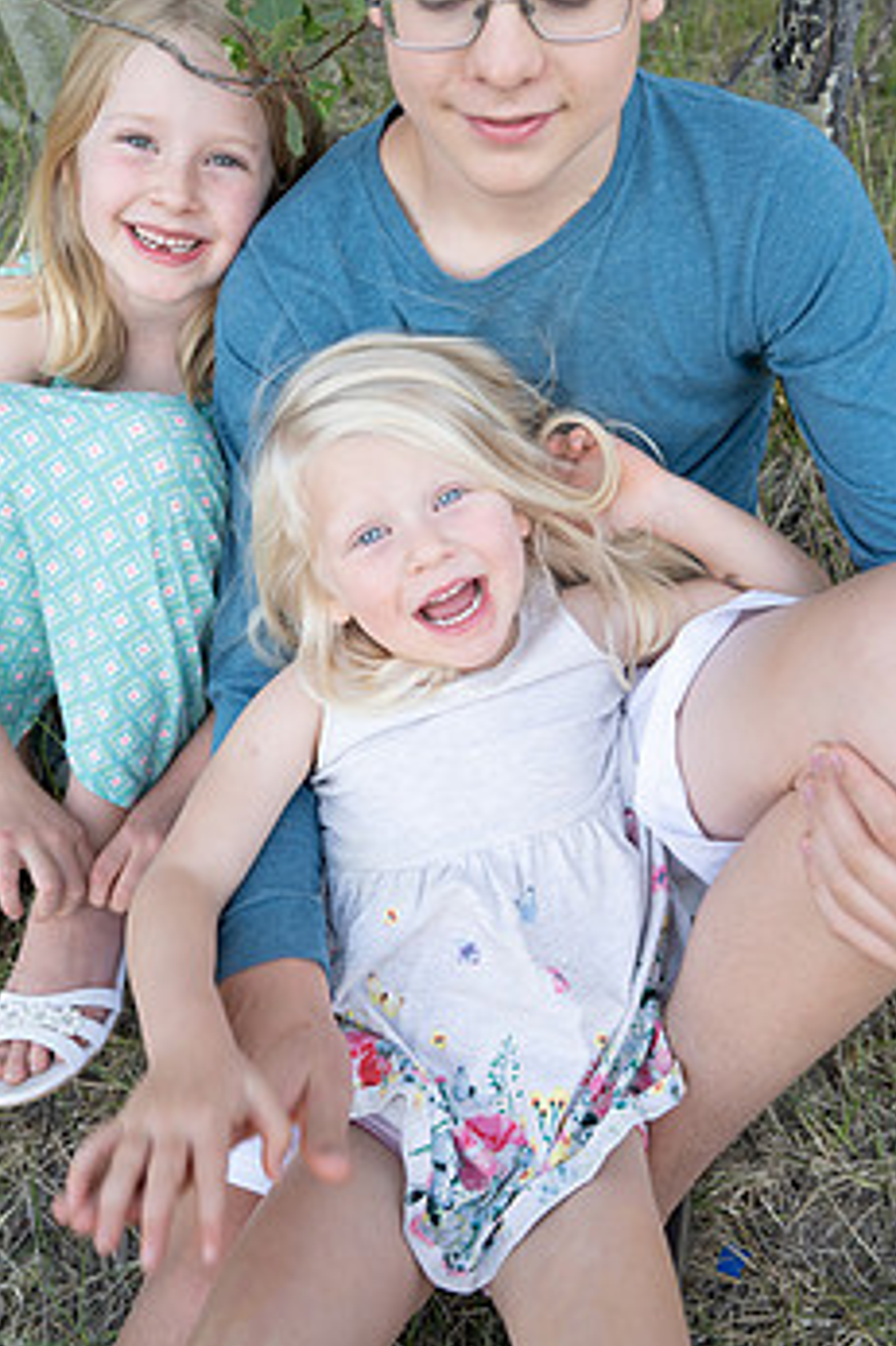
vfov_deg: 53.9
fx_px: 1308
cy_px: 516
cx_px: 458
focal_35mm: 35
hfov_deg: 37.8
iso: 320
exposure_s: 1/160
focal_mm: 27
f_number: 4
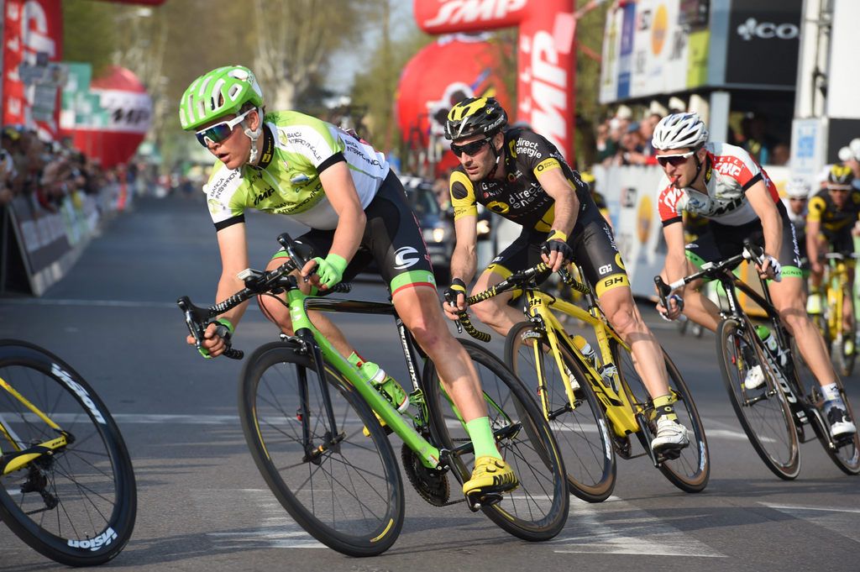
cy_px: 286
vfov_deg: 6.9
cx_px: 430
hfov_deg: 10.3
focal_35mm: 200
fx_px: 4774
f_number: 8
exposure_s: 1/1000
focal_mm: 200
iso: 800
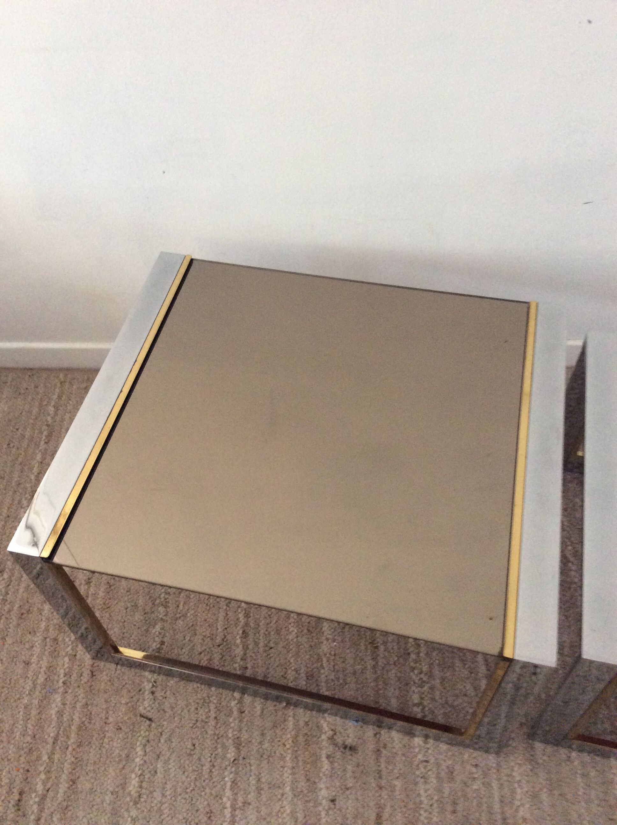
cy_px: 412
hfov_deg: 44.1
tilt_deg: -53.4
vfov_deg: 56.9
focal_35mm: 32
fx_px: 763
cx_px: 308
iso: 200
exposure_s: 1/25
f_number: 2.4
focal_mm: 3.3
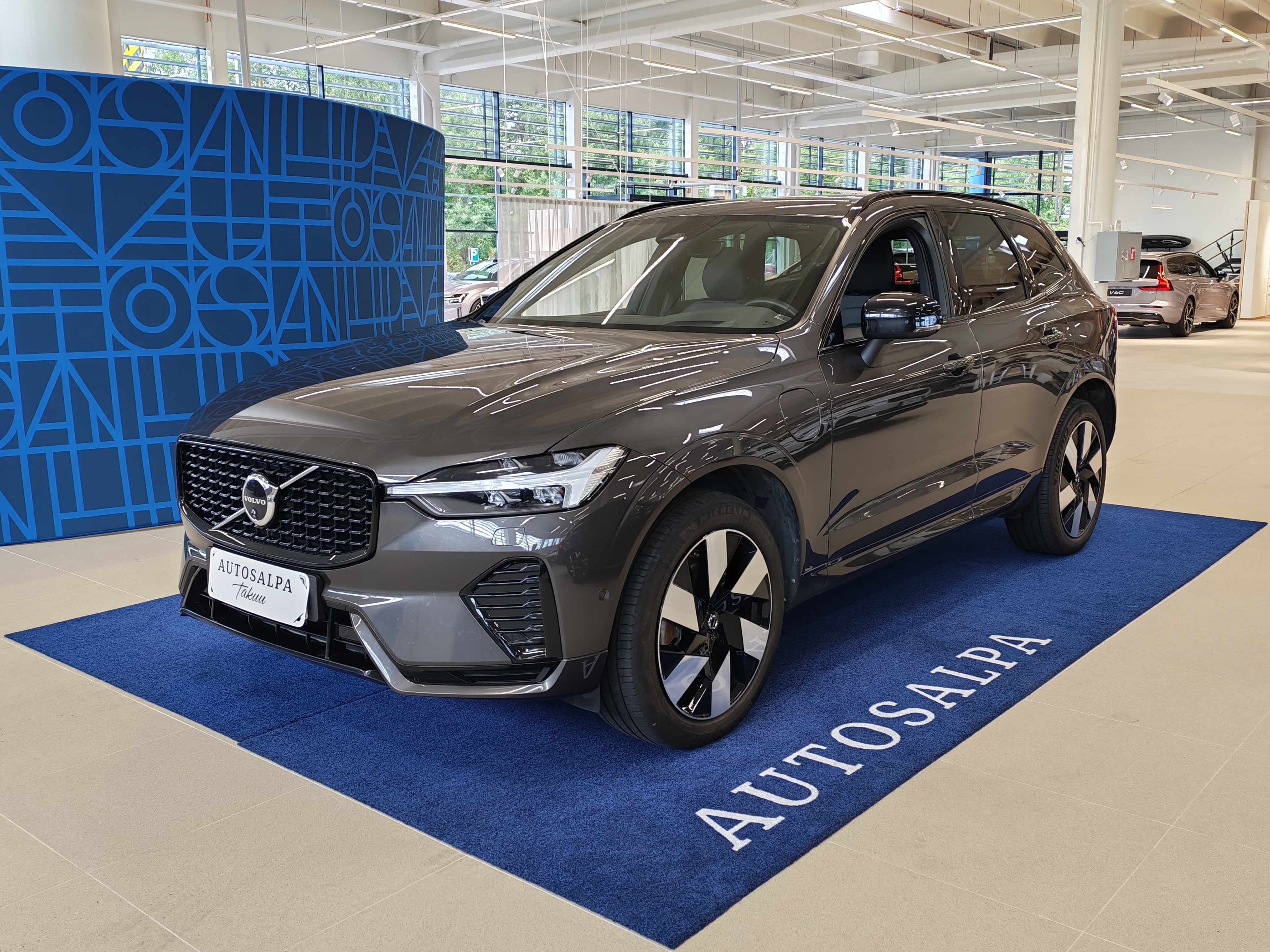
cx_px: 635
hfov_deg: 55.4
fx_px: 1211
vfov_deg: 42.9
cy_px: 476
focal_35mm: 33
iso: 250
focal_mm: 6.12
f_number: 1.9
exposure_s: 1/100
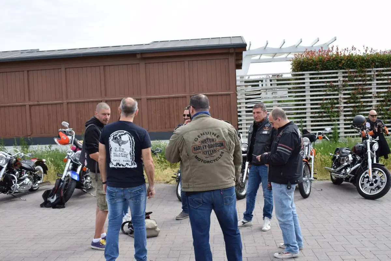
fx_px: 407
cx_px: 196
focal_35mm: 38
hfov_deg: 51.3
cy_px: 130
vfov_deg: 35.5
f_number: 9
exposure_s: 1/320
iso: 200
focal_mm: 25
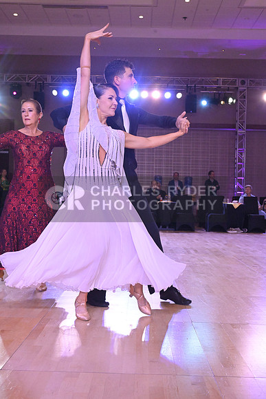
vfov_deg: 44.5
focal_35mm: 44
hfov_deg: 30.5
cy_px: 200
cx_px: 133
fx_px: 487
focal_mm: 44
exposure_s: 1/320
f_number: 9
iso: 6400
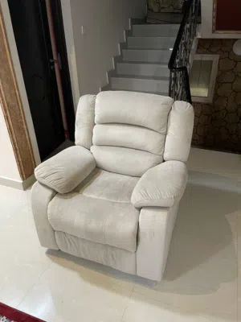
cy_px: 161
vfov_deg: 67.3
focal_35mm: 26
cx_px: 120
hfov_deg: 53.1
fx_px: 241
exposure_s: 1/33
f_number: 1.6
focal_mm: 4.2
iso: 400
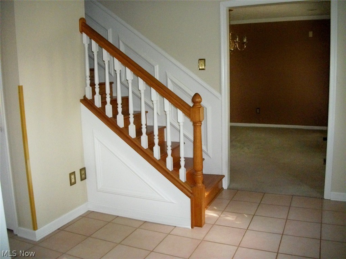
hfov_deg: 56.8
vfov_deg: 44.2
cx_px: 173
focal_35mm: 32
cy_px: 130
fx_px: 320
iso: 400
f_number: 2.9
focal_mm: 5.7
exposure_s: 1/125
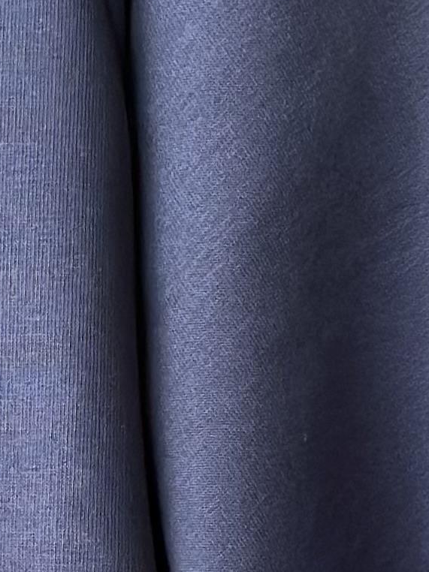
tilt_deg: +2.7
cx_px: -318
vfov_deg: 7.8
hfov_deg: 5.8
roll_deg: +0.6
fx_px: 4199
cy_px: 552
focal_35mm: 254
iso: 500
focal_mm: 6.86
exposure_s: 1/40
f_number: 1.78
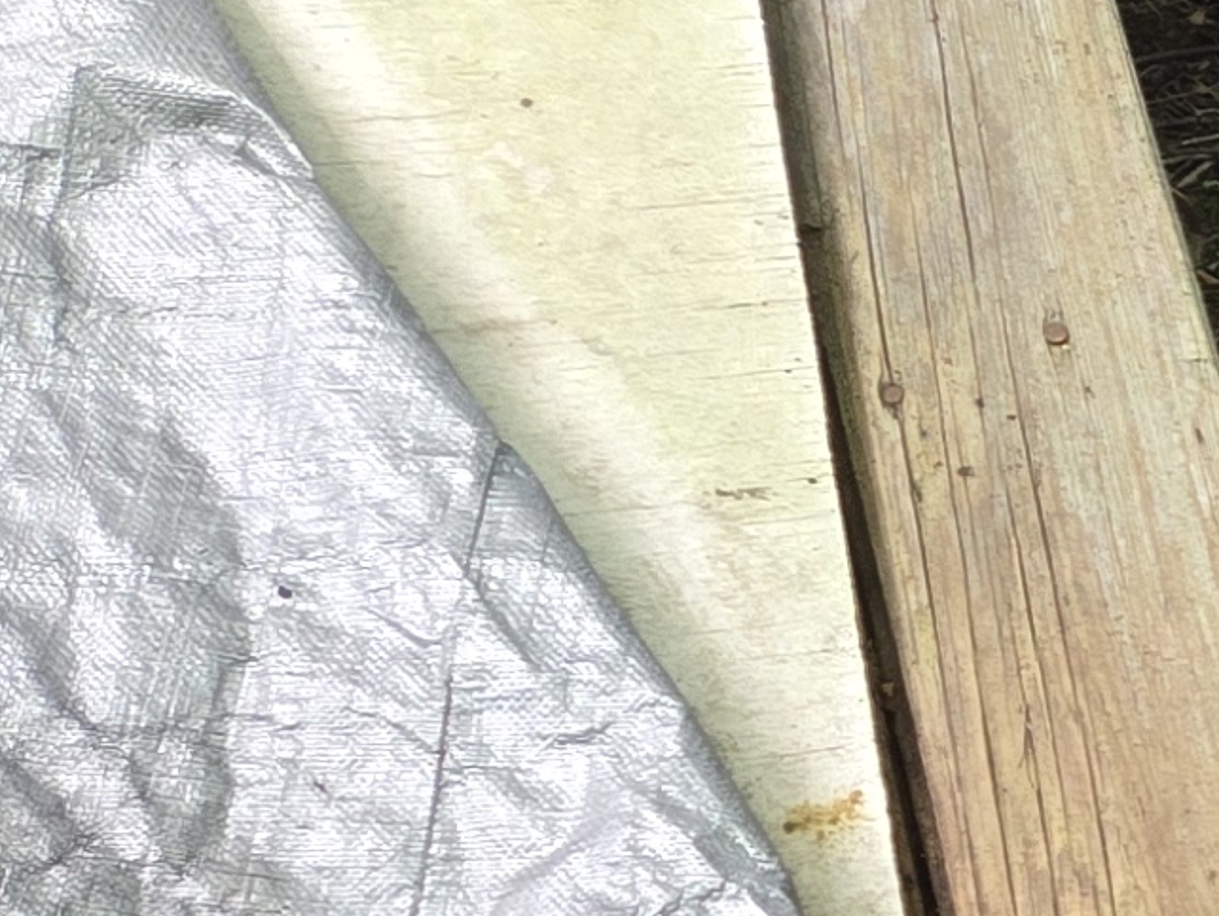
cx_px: 3304
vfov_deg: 10.4
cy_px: 747
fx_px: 5039
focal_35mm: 143
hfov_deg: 10.8
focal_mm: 5.4
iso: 100
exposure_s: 1/180
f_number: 1.8
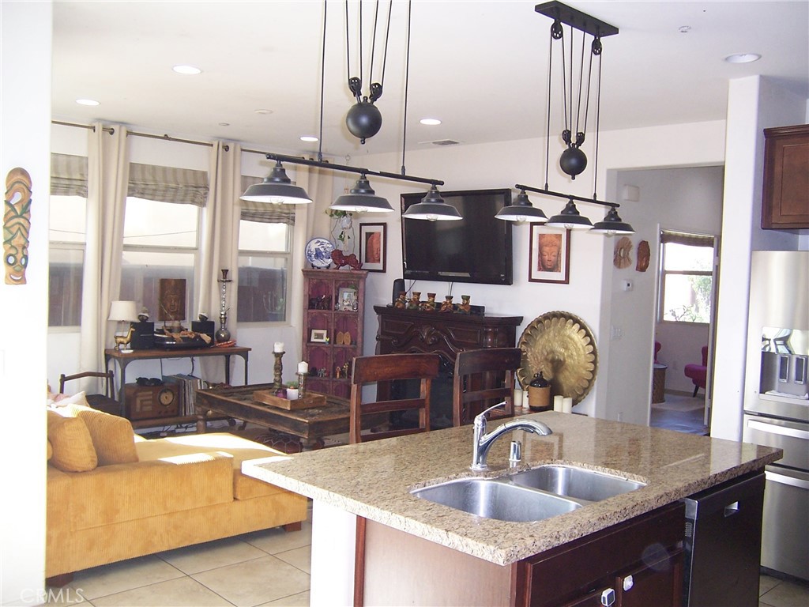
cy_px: 304
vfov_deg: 42.9
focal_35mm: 33
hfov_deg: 55.4
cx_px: 404
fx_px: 771
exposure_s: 1/60
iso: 140
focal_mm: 5.5
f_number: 2.8
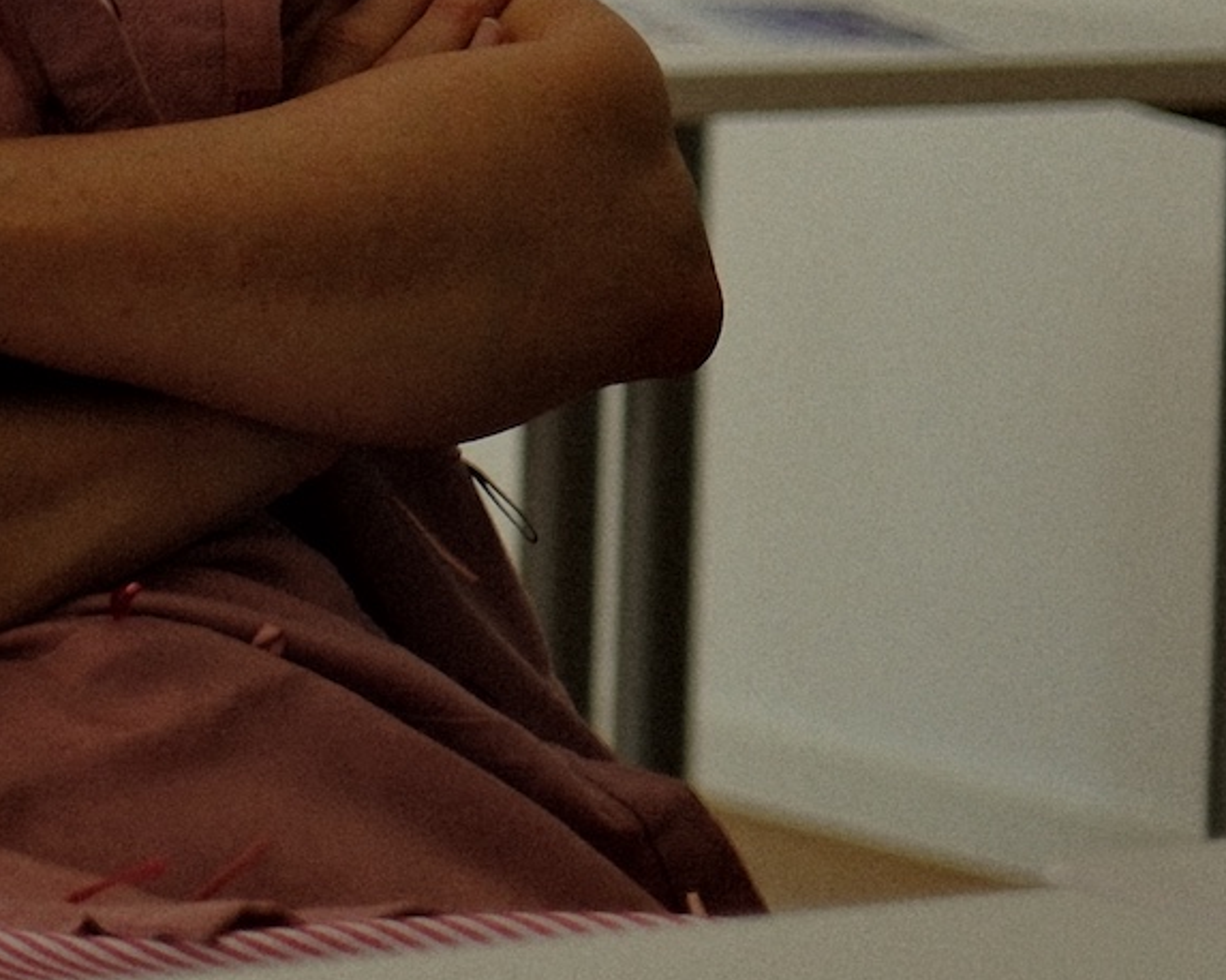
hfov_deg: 10.1
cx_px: -1485
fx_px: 6239
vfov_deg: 8.8
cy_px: -471
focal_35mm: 172
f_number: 1.4
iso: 125
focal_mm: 23
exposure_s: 1/300
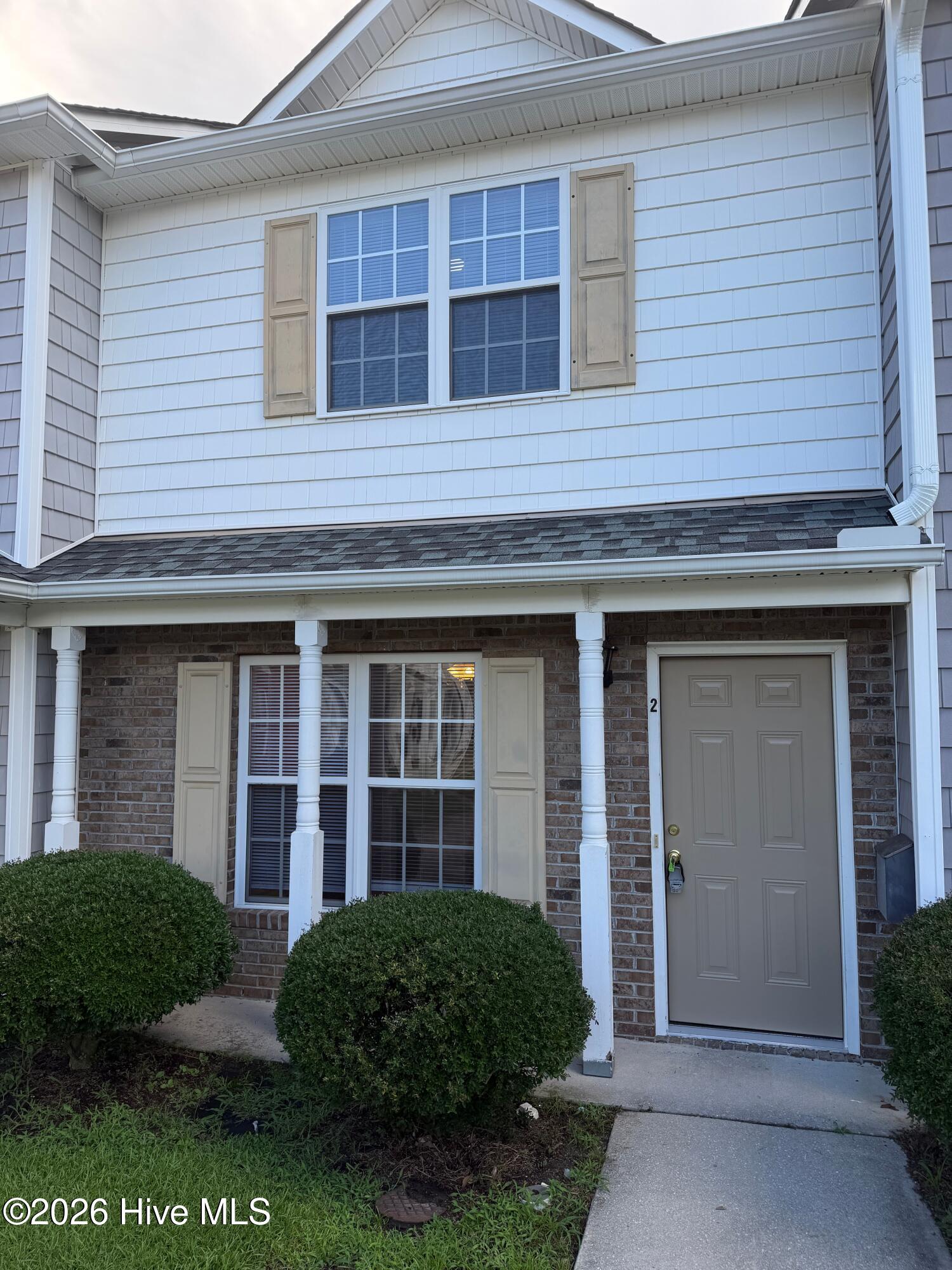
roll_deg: +0.2
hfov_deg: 56.8
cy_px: 635
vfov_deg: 71.6
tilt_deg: +4.1
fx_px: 880
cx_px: 476
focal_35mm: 24
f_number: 1.78
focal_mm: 6.76
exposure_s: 1/708
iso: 80
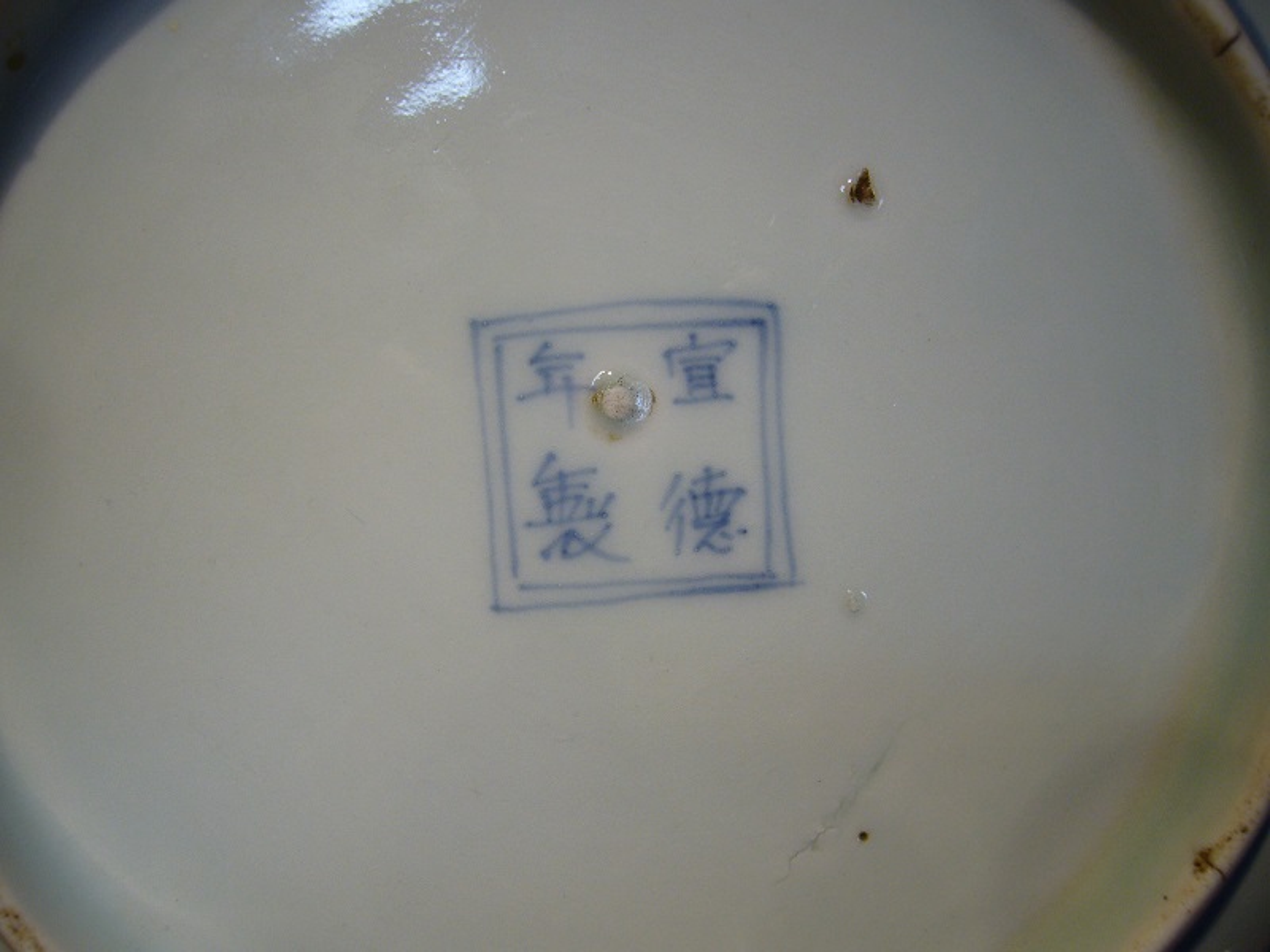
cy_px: 476
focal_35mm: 35
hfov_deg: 52.6
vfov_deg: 40.7
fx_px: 1284
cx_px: 635
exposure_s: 1/20
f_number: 2.8
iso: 100
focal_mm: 5.8
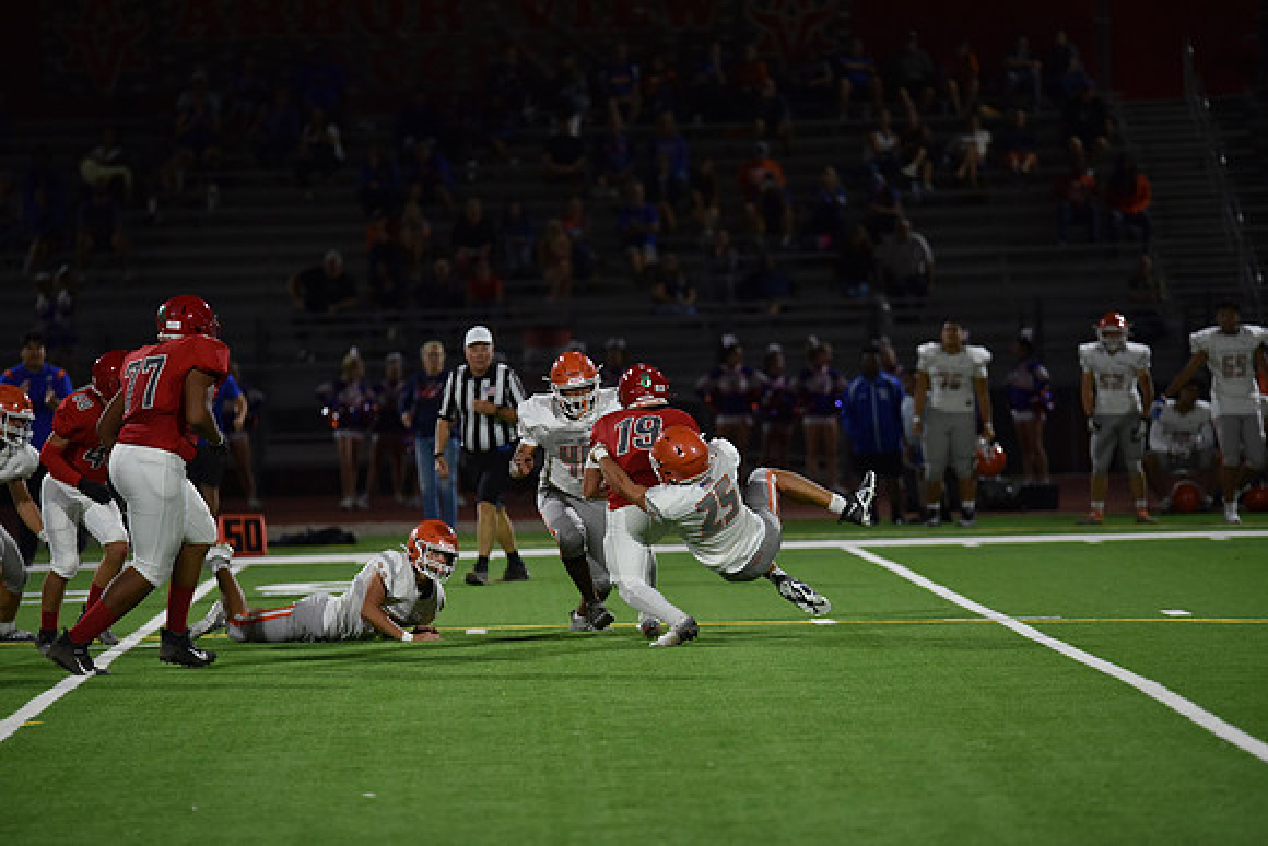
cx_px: 634
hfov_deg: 10.3
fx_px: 7046
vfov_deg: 6.9
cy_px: 423
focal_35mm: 200
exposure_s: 1/500
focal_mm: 200
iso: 1600
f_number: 2.8
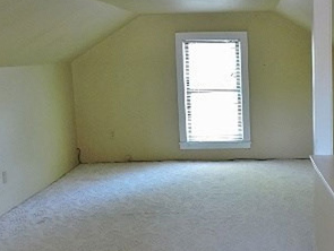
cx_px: 233
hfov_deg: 36.2
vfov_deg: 28.1
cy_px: 119
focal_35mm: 52
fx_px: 502
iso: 400
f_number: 3
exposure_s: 1/10
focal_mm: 4.3
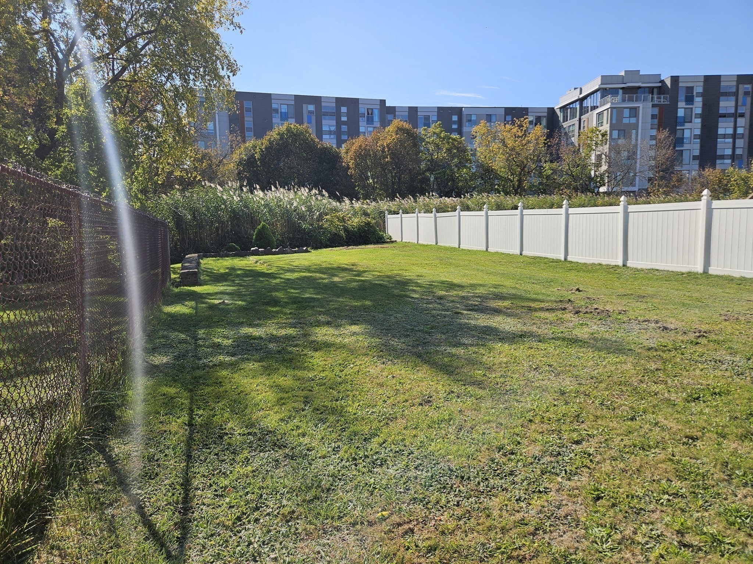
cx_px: 376
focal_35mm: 23
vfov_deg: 58.9
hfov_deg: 73.9
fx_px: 500
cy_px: 282
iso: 25
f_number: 1.8
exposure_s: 1/1654
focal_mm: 5.4
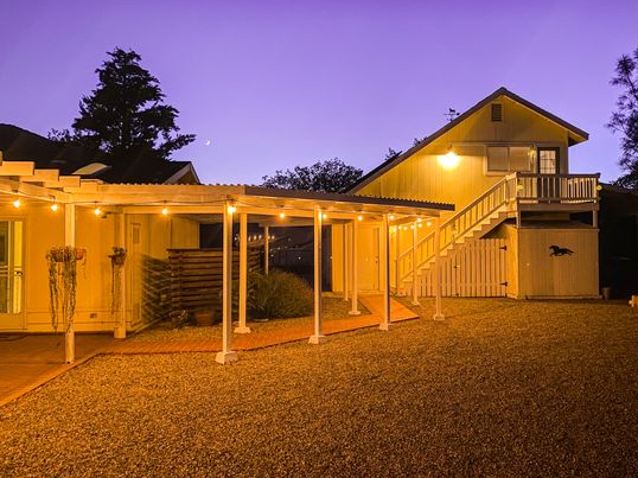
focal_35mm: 29
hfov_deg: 61.6
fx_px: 534
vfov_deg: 48.2
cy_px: 234
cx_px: 346
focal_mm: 4.25
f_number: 1.8
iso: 400
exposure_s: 1/10
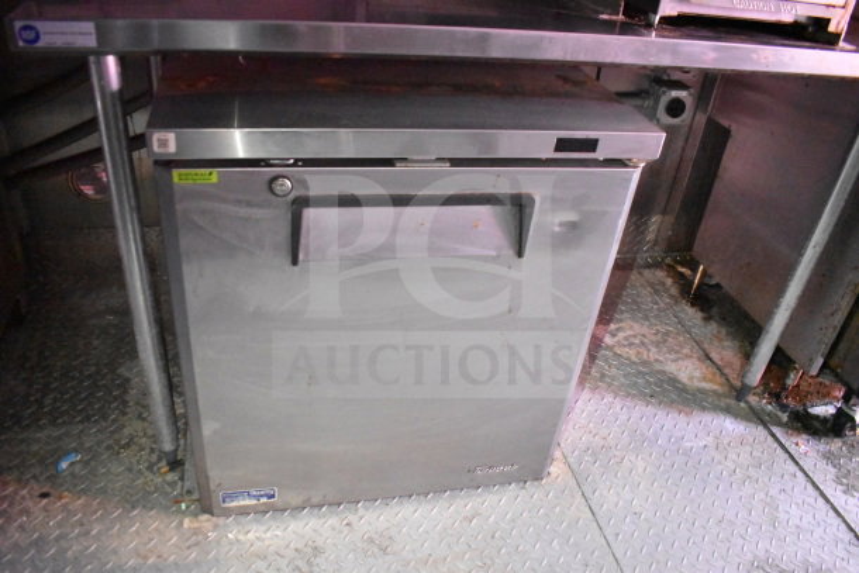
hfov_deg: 67.4
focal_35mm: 27
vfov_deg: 48.0
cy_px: 286
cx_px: 430
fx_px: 644
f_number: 3.5
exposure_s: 1/30
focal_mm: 18
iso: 14400
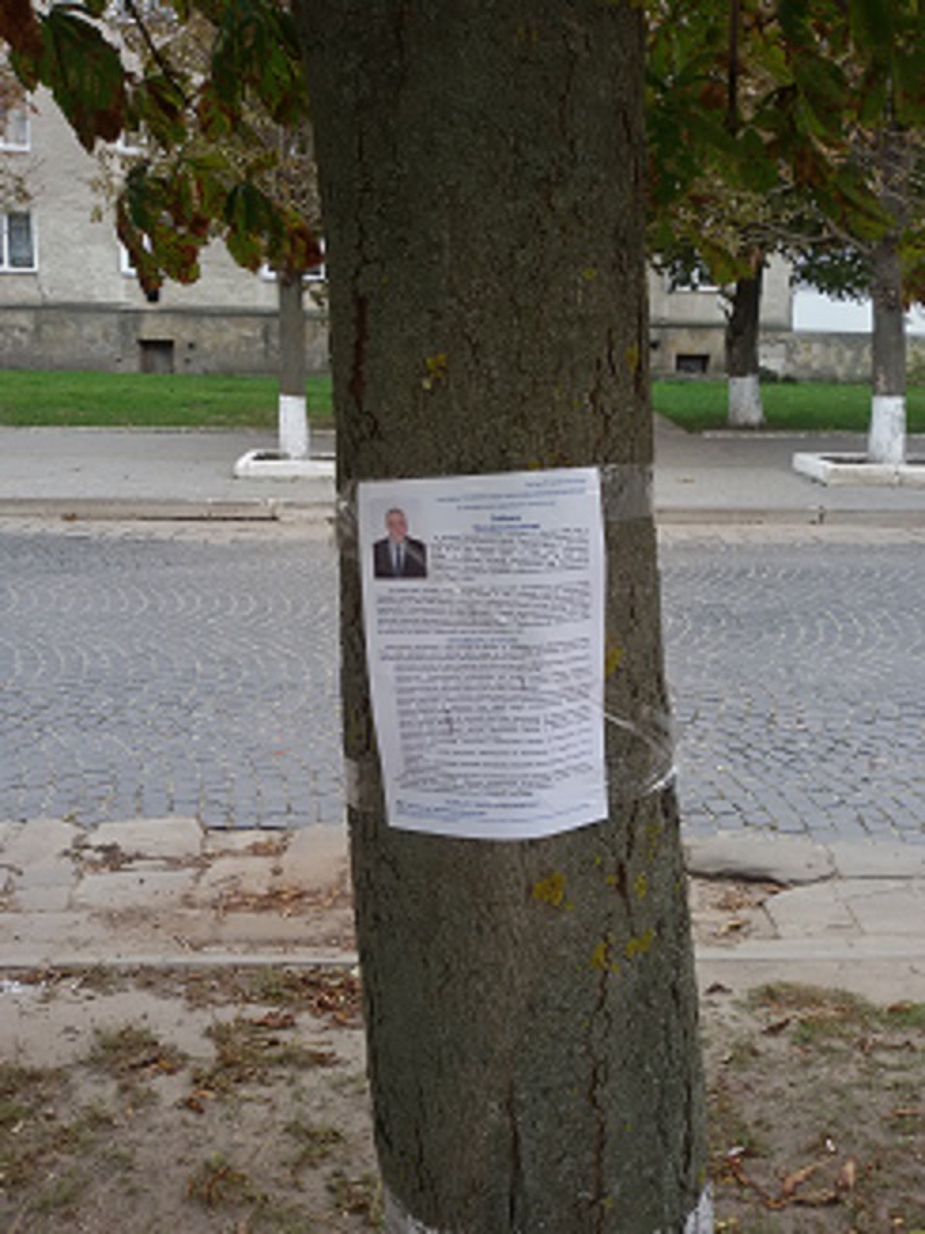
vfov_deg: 58.4
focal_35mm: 31
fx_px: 1105
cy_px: 617
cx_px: 462
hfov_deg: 45.4
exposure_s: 1/100
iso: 40
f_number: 2.4
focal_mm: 2.93
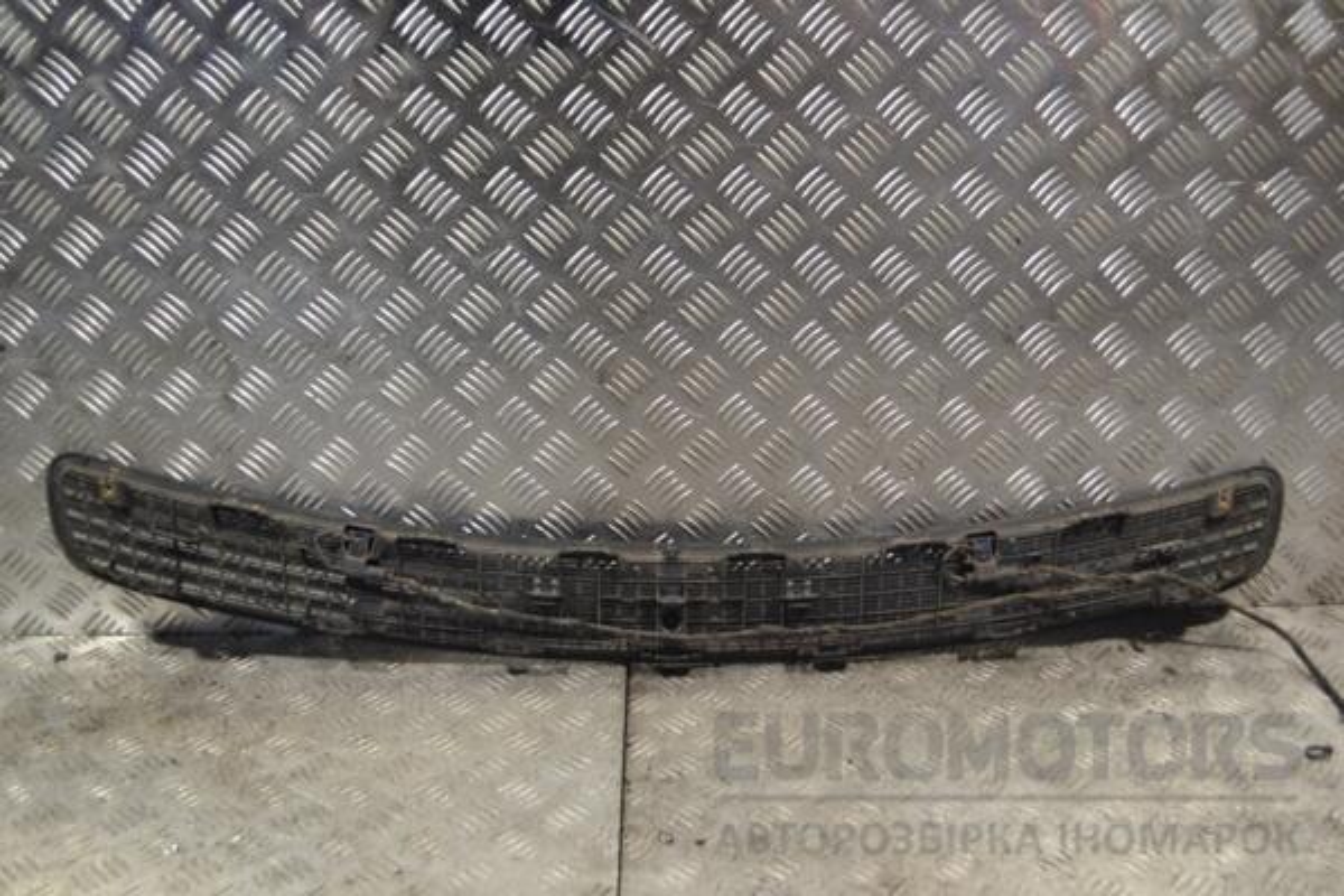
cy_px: 448
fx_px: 1456
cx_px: 672
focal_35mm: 39
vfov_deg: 34.2
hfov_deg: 49.6
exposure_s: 1/100
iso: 400
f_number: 5
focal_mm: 26
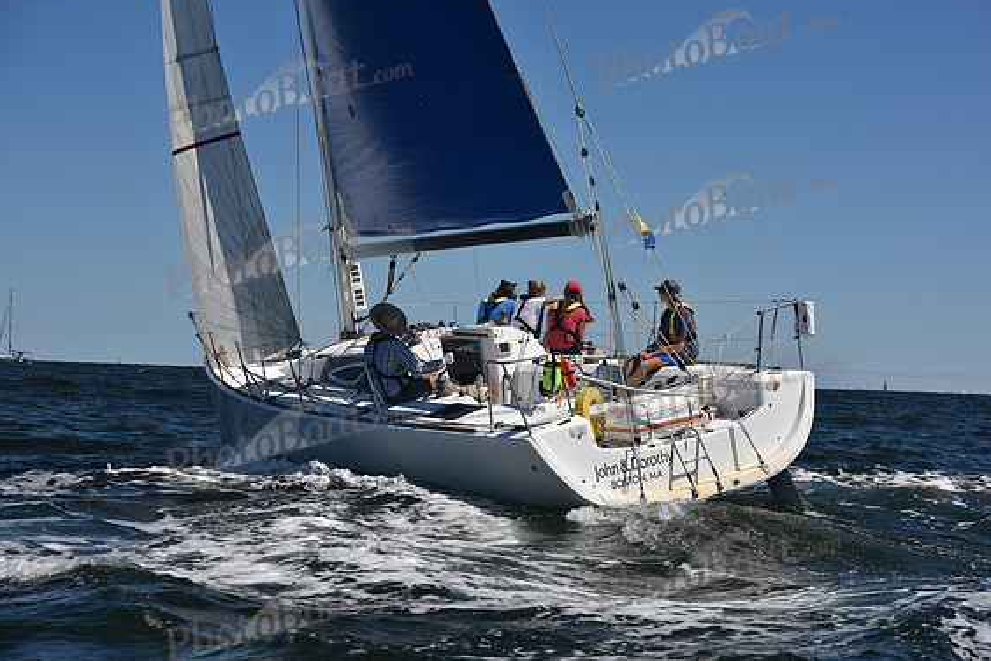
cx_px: 504
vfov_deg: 18.9
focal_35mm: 72
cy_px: 323
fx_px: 1982
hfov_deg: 28.1
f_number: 6.3
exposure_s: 1/800
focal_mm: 70
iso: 200
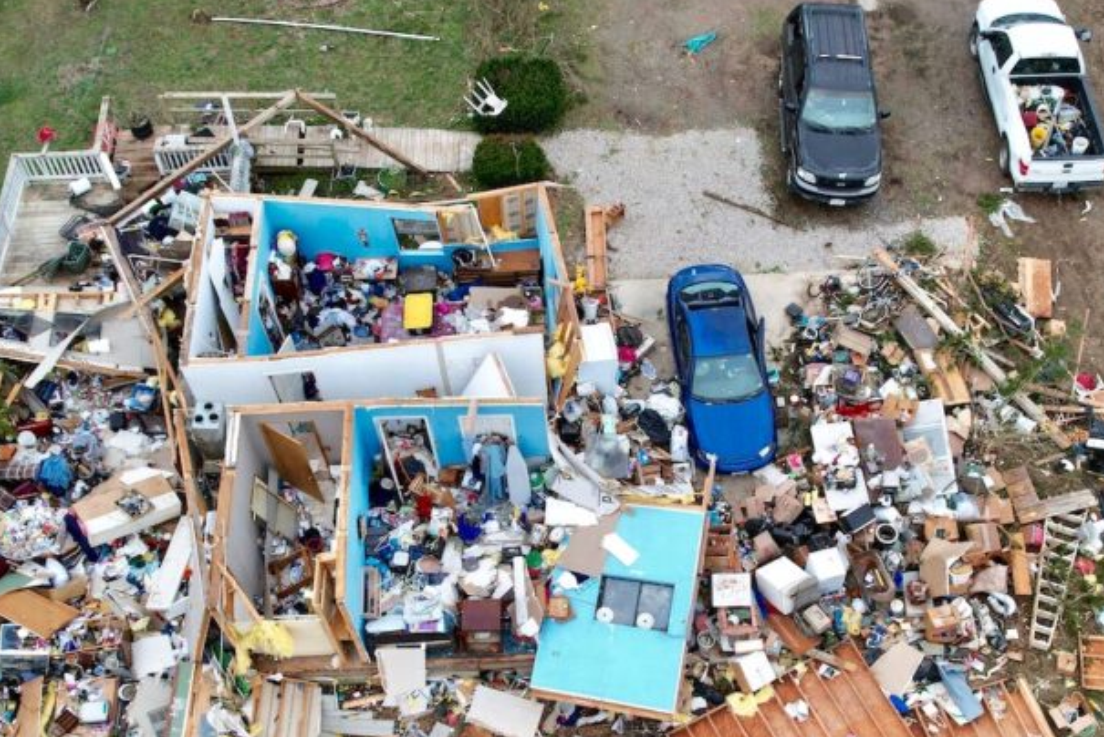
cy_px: 505
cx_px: 609
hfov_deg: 48.4
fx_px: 1227
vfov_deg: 33.1
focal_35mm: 40
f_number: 2.8
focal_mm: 8.38
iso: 100
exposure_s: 1/320
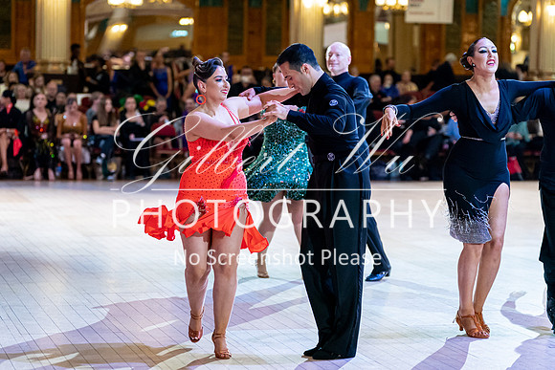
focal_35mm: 107
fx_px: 1644
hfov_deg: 19.2
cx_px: 276
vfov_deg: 12.9
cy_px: 164
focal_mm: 93
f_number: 2.8
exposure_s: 1/640
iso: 4000
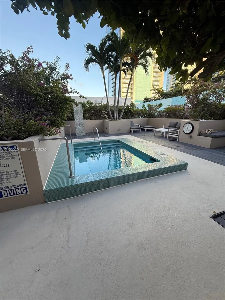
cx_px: 112
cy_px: 150
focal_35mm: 14
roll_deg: +0.6
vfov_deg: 102.1
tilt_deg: -14.3
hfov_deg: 85.7
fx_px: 121
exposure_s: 1/161
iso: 50
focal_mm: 2.22
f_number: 2.2
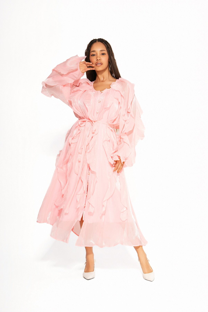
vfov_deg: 27.7
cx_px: 104
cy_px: 156
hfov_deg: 18.7
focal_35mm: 73
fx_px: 633
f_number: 8
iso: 100
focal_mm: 73
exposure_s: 1/160
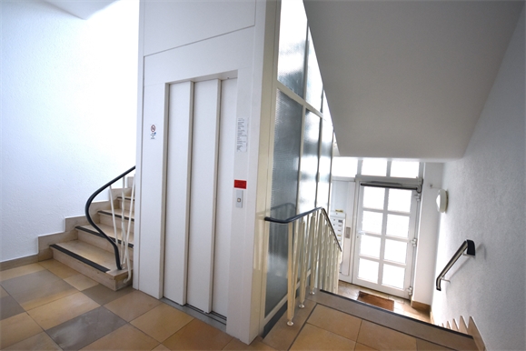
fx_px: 219
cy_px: 176
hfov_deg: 100.4
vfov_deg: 77.3
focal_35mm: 15
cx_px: 263
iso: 800
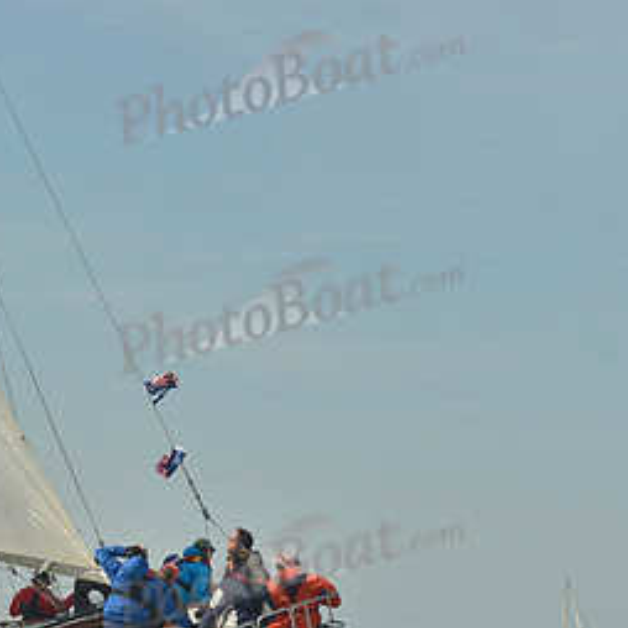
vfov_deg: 12.8
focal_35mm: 136
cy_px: 473
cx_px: -10
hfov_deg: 12.7
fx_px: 2791
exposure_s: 1/1250
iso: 200
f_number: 8
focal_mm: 70
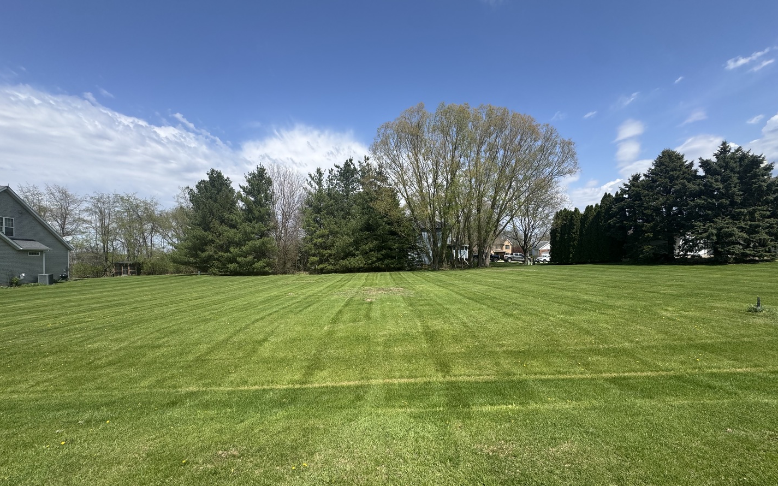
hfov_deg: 101.5
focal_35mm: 15
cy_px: 260
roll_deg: +0.4
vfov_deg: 74.7
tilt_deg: -0.7
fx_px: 318
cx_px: 391
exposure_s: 1/1709
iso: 50
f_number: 2.2
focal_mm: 2.22
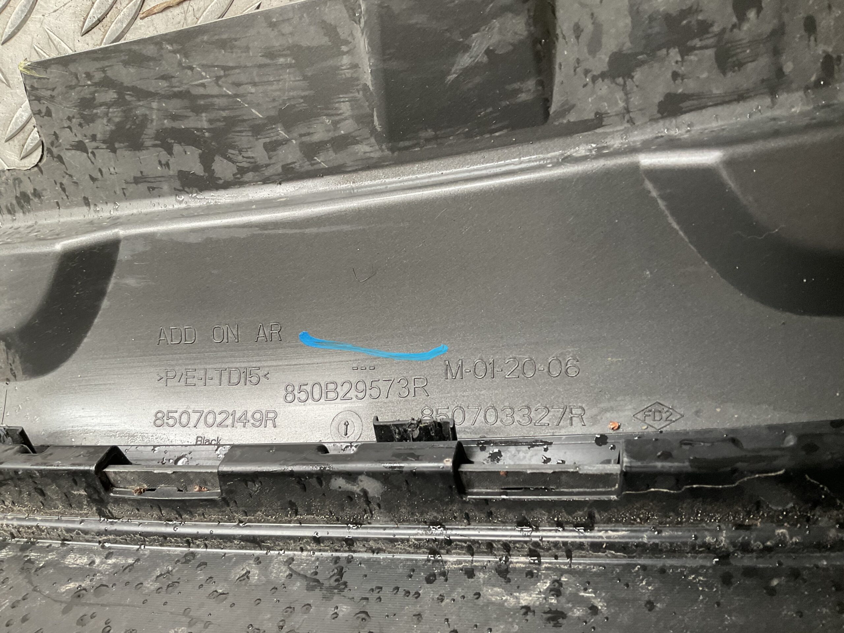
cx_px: 422
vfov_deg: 48.2
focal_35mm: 29
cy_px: 316
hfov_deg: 61.7
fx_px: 707
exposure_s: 1/50
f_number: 1.8
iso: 125
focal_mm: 3
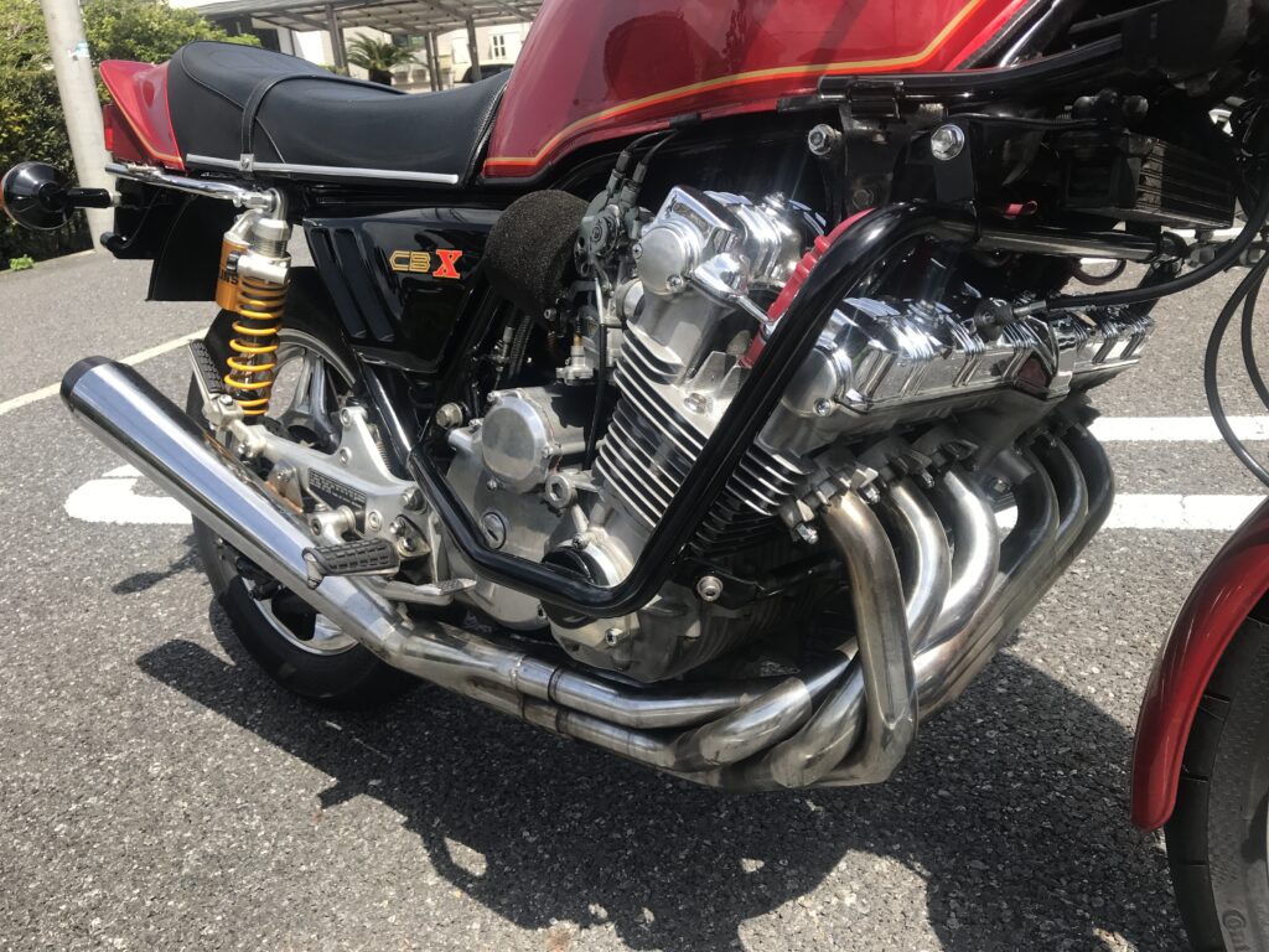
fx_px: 1026
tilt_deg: -22.4
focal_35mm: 28
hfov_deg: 63.4
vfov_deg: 49.7
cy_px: 476
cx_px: 634
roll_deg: +5.4
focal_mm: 3.99
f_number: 1.8
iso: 20
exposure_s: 1/1140
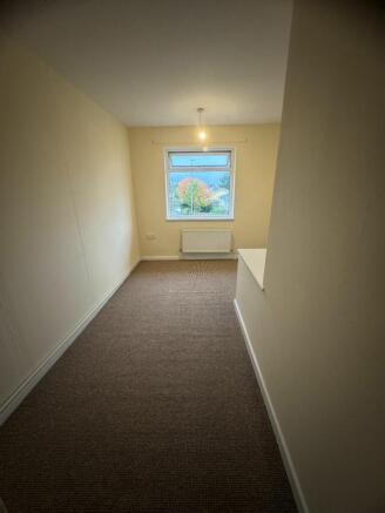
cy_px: 256
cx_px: 192
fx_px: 208
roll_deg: +0.8
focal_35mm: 14
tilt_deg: -18.0
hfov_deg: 85.7
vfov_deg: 102.0
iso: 320
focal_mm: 2.22
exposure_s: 1/85
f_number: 2.2
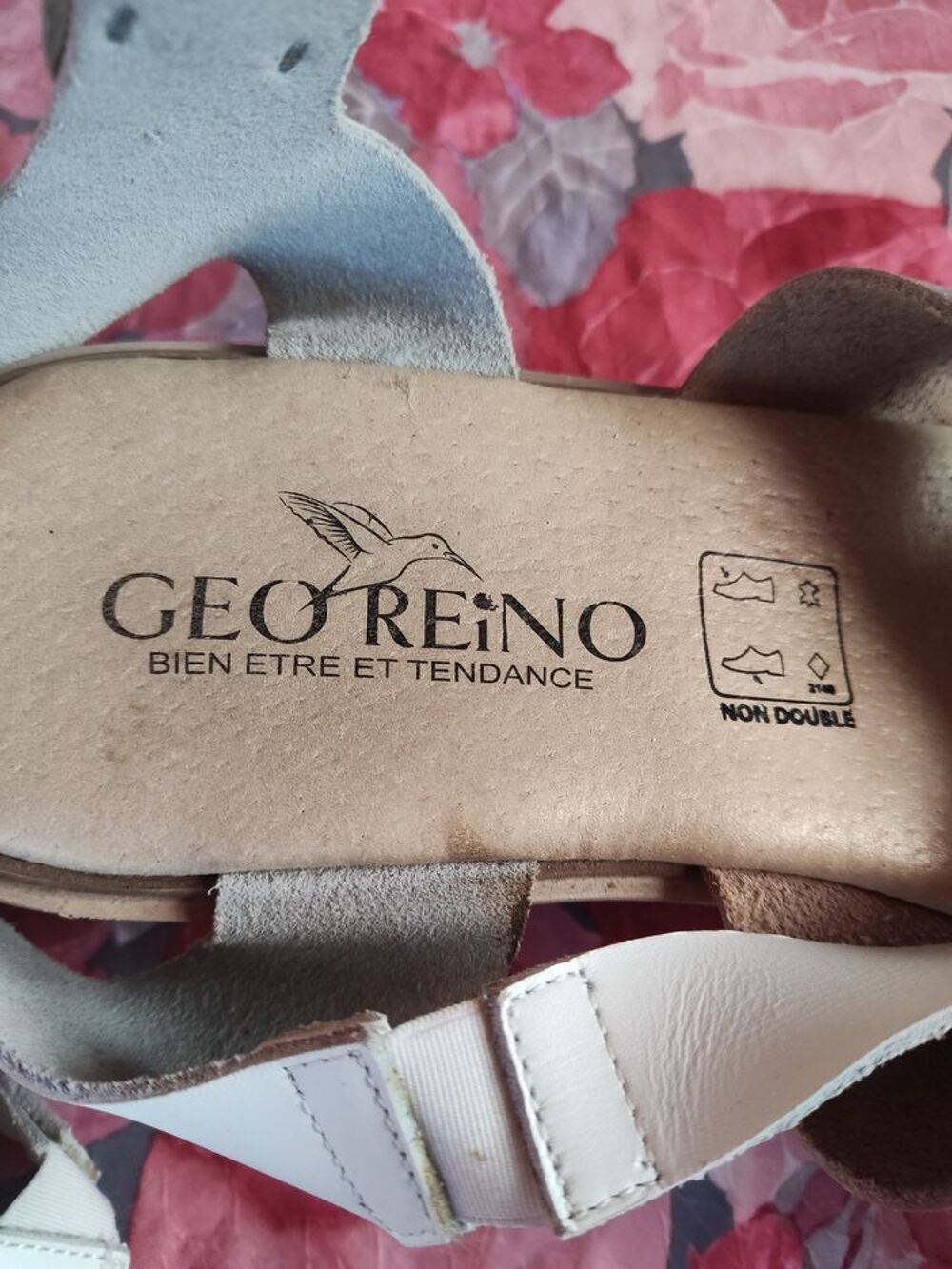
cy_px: 634
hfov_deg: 53.1
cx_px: 476
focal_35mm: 26
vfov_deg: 67.3
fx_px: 953
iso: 712
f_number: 1.79
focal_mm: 4.74
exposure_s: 1/33
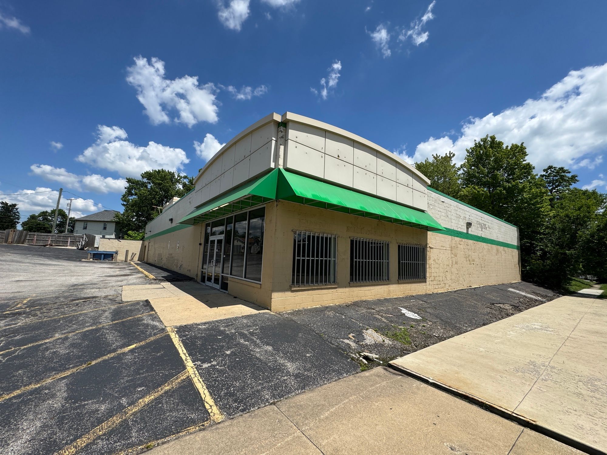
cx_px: 304
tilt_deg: +7.9
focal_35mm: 14
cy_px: 228
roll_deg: -0.8
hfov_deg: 102.1
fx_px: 245
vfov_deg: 85.7
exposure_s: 1/2273
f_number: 2.2
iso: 50
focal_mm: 2.22
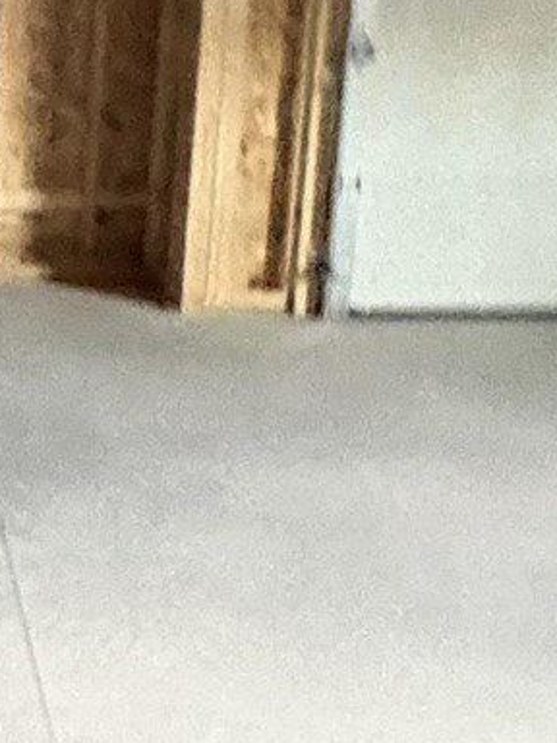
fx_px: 1802
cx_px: -630
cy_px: 393
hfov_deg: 14.1
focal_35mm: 84
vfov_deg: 23.3
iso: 1000
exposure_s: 1/42
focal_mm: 2.22
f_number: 2.2
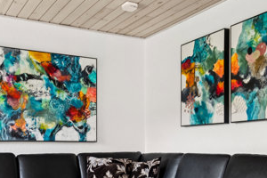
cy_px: 161
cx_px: 125
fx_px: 356
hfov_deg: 41.1
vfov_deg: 27.1
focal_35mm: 48
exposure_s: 1/6
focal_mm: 18
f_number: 4
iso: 400
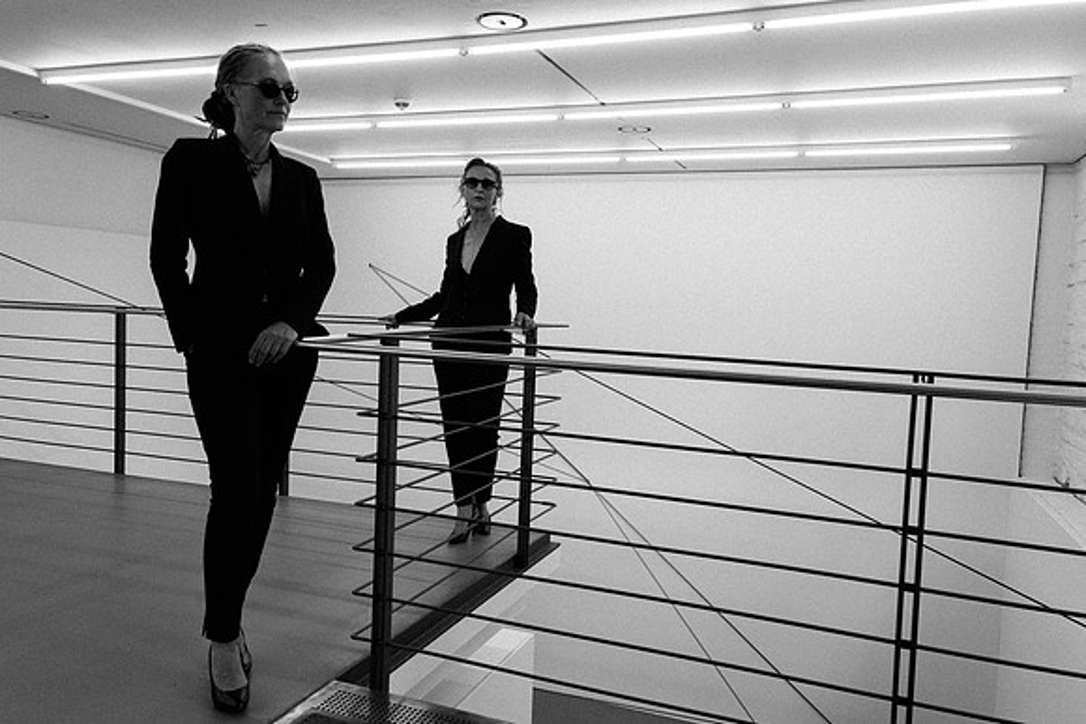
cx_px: 543
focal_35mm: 27
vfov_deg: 47.8
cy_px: 362
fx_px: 817
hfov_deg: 67.2
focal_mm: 18
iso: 400
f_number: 8
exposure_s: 1/60
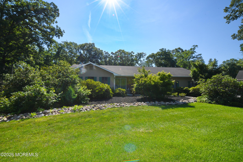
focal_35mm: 14
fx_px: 94
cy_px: 81
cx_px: 122
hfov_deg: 104.3
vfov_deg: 81.2
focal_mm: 14
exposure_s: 1/250
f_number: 20
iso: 400
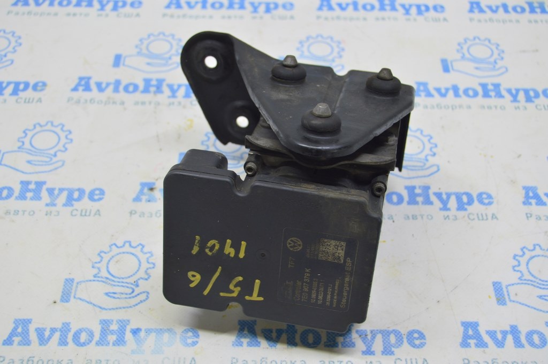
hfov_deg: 41.1
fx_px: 730
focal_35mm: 48
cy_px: 182
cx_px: 274
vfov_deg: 28.0
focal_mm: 32
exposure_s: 1/20
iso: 400
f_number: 5.6
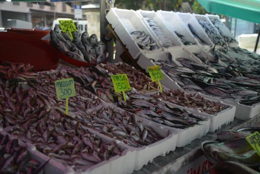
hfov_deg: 46.4
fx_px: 303
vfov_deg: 31.9
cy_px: 87
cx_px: 130
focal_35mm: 42
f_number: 2.8
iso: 3200
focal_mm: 42
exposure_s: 1/8000
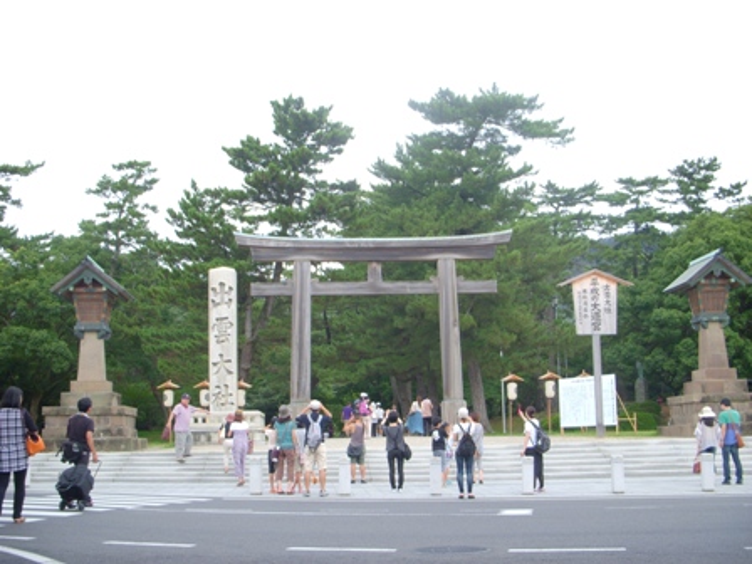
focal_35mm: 47
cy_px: 282
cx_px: 376
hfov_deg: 40.4
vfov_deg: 30.9
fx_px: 1021
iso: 100
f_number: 3.4
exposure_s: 1/125
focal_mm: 7.9
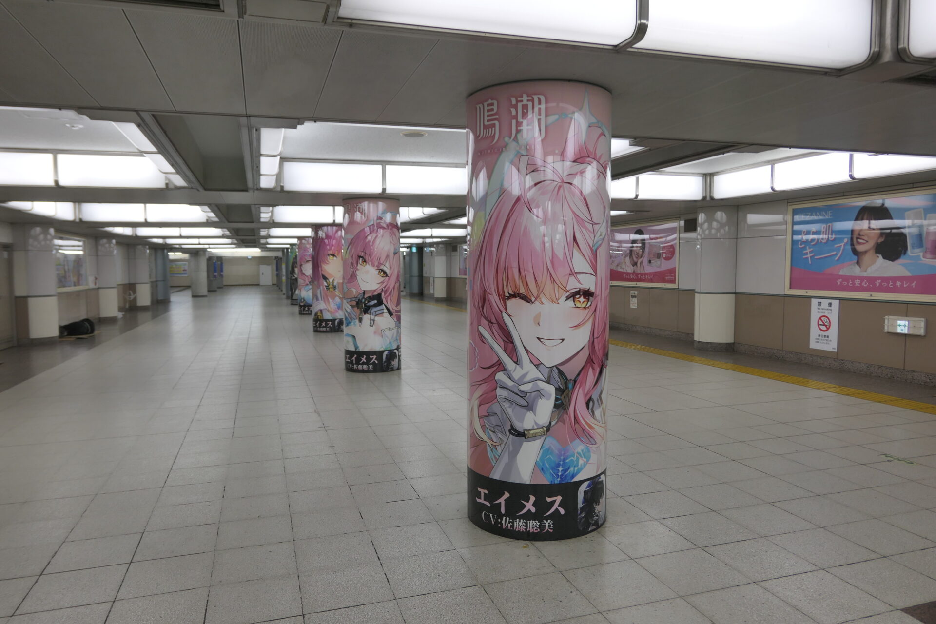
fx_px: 624
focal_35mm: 24
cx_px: 468
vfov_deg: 53.1
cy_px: 312
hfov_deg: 73.7
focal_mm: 8.8
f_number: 2.8
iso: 125
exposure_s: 1/250
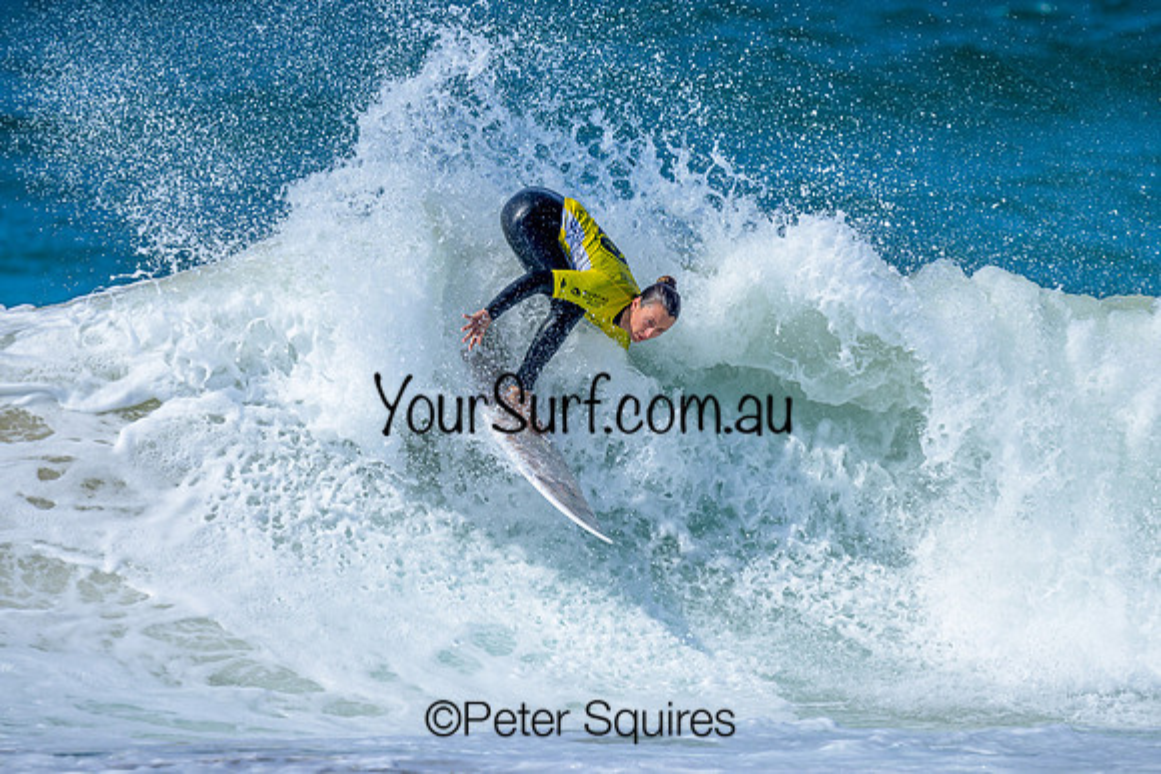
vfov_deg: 1.3
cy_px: 435
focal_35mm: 1098
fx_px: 35422
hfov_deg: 1.9
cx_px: 592
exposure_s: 1/2000
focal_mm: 800
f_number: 6.3
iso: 160
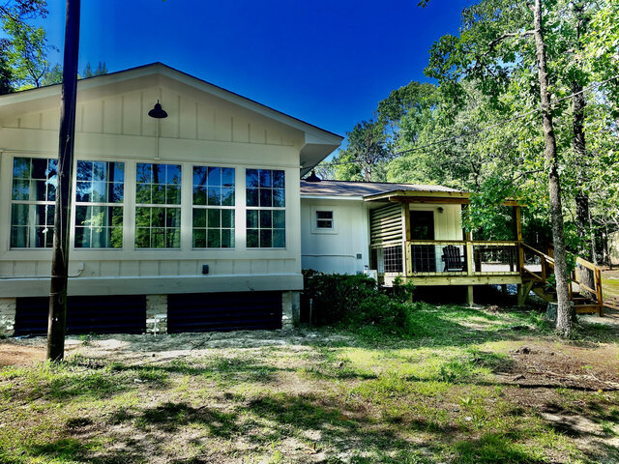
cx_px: 310
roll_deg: +0.9
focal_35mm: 26
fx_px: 465
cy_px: 232
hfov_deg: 67.3
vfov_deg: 53.1
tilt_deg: +7.5
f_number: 1.8
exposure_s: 1/934
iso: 32
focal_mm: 4.25
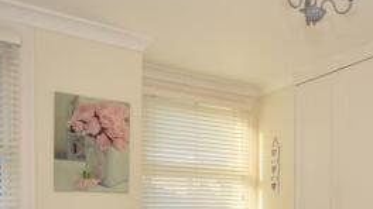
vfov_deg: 28.4
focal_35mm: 39
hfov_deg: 49.9
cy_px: 210
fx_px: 385
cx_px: 271
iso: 400
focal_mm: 10
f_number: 13
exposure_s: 1/40
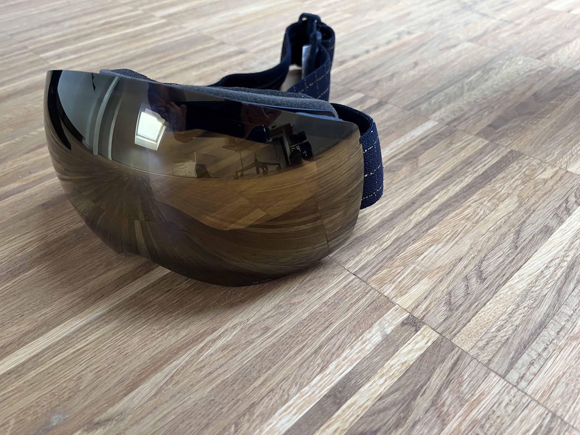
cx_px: 290
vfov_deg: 53.1
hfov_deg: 67.3
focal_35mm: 26
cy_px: 218
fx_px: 436
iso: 250
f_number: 1.6
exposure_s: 1/60
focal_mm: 5.1
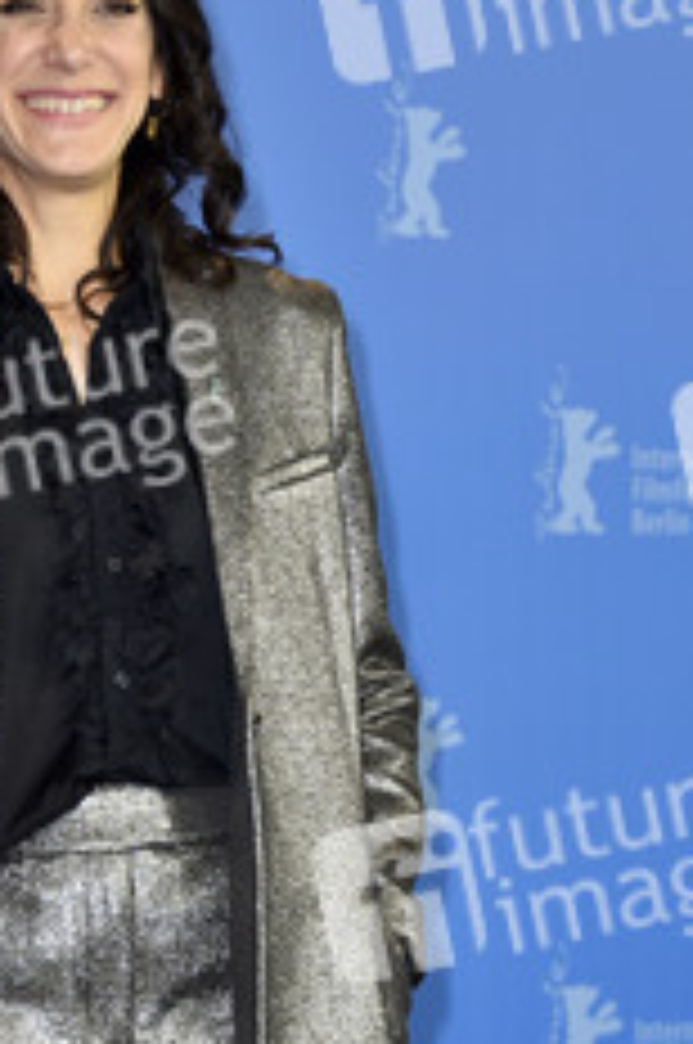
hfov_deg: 7.1
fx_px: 5589
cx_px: 135
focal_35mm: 193
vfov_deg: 10.7
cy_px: 652
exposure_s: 1/125
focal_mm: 112
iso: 800
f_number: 5.6
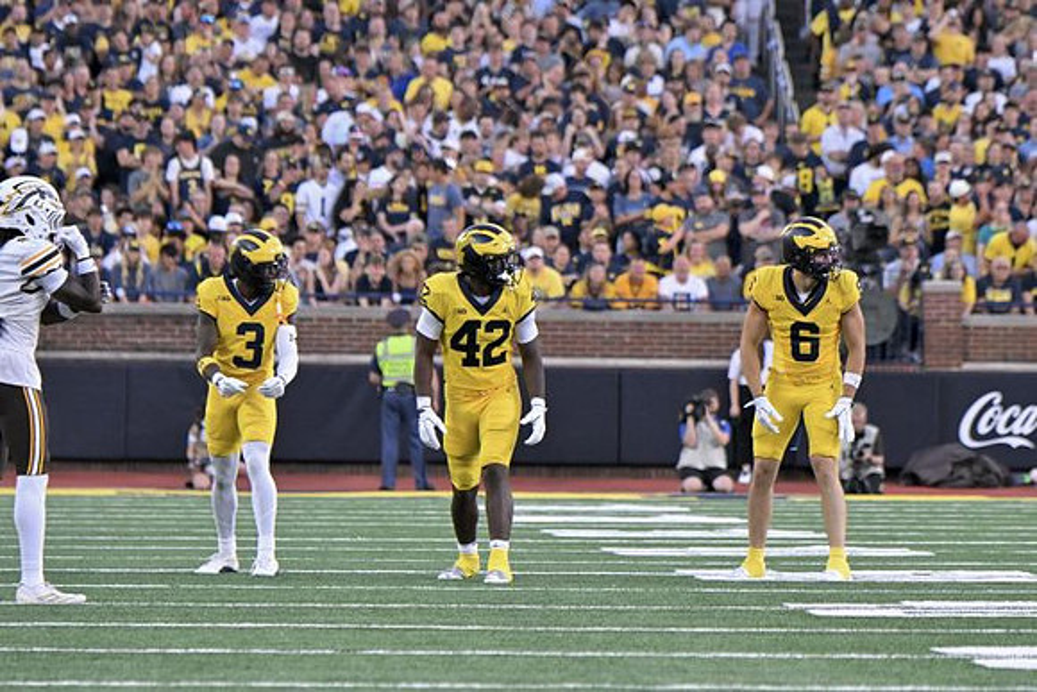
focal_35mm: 375
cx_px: 518
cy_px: 346
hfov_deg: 5.5
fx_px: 10804
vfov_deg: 3.7
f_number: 5.6
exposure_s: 1/1000
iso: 3200
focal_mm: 250
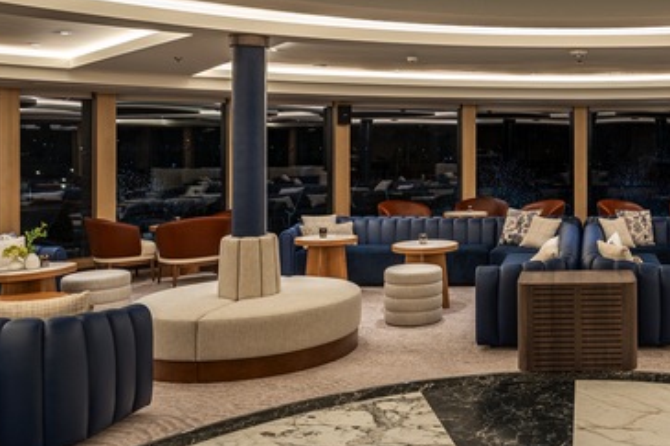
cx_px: 578
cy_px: 167
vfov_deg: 34.1
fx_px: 724
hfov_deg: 45.9
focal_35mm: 39
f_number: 6.3
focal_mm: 21.5
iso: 200
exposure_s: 1/5
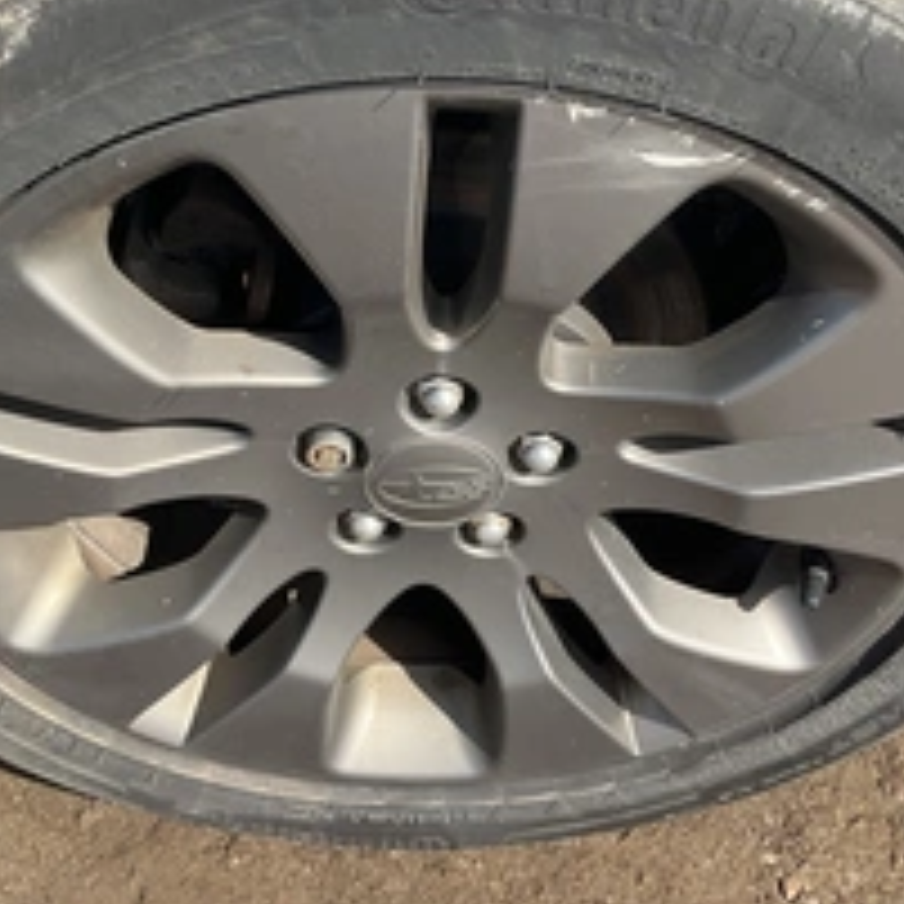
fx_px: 1507
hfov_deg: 33.4
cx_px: 445
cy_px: 310
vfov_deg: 33.1
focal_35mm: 51
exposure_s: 1/792
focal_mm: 3
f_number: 1.8
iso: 25
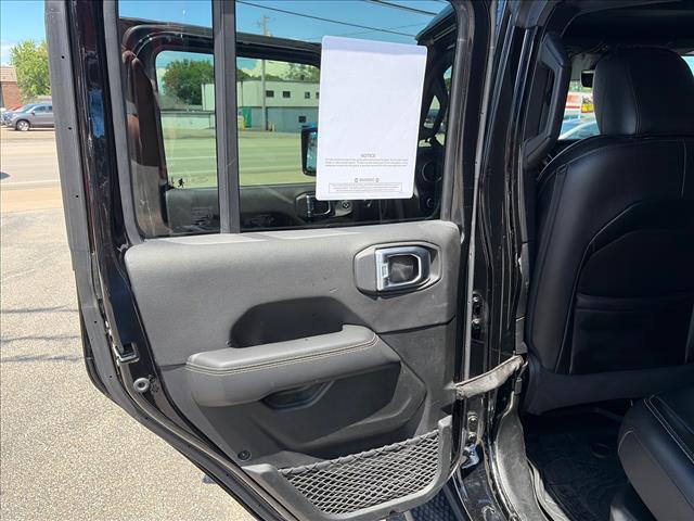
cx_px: 347
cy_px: 260
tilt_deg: -15.4
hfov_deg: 67.3
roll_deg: +0.2
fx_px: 521
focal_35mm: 26
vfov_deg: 53.1
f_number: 1.6
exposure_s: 1/1099
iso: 64
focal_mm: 5.96
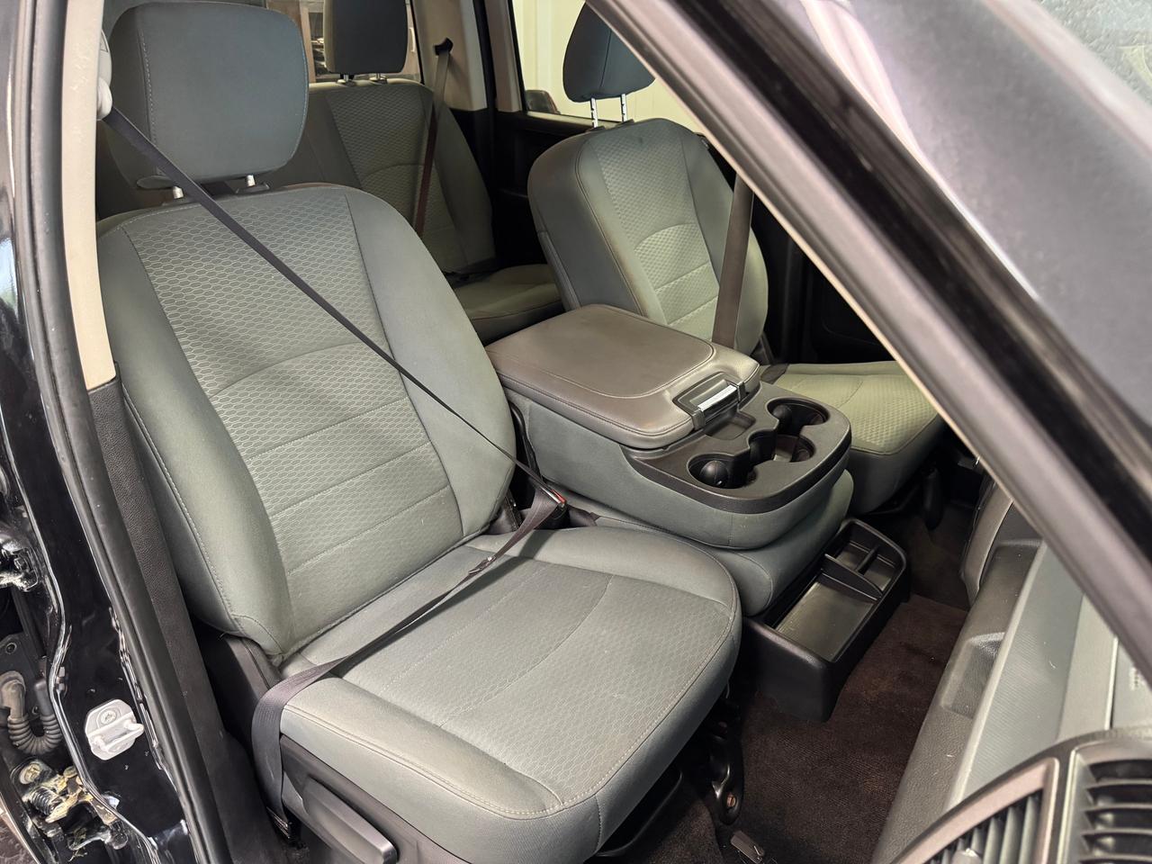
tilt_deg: -26.9
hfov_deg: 71.6
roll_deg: -0.2
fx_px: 799
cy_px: 432
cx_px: 576
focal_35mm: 24
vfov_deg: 56.8
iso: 800
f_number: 1.78
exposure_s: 1/40
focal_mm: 6.76
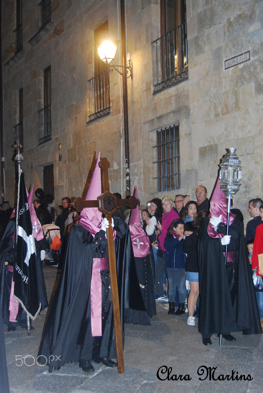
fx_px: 557
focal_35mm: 51
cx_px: 132
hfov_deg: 26.6
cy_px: 196
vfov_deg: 38.8
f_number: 4.5
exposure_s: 1/60
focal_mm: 34
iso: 1250
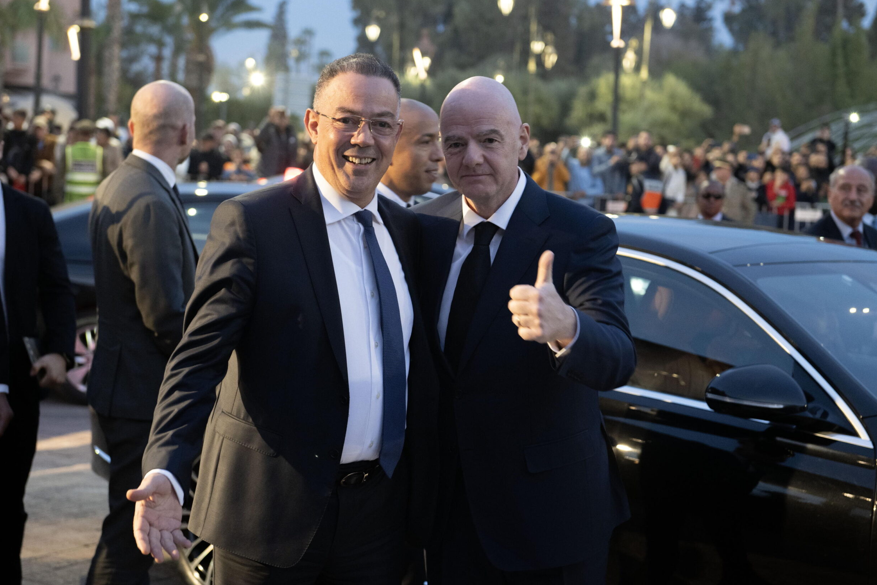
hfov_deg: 29.2
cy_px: 303
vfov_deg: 19.7
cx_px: 450
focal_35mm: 69
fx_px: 1681
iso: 2000
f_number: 4.5
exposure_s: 1/50
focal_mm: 66
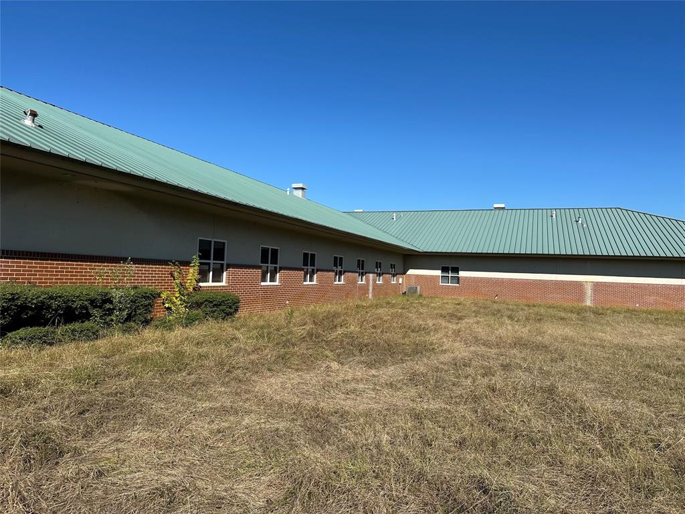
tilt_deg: +1.8
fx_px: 475
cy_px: 257
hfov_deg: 71.6
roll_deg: -2.4
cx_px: 342
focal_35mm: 24
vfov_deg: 56.8
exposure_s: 1/5000
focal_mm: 6.86
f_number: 1.78
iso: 80
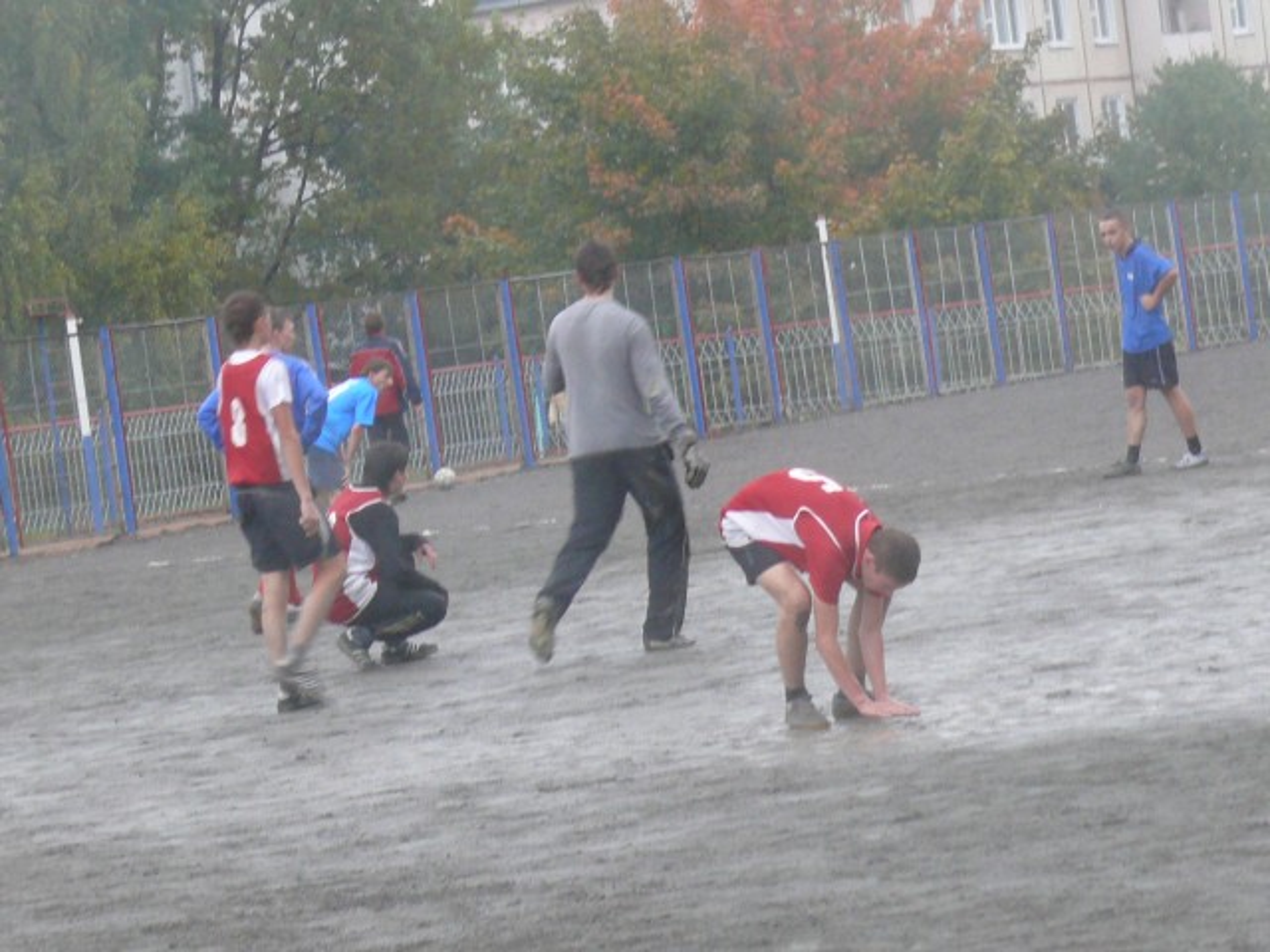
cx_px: 635
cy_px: 476
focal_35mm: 164
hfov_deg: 12.0
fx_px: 6017
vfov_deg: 9.1
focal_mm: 19.4
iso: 200
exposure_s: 1/60
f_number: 3.2
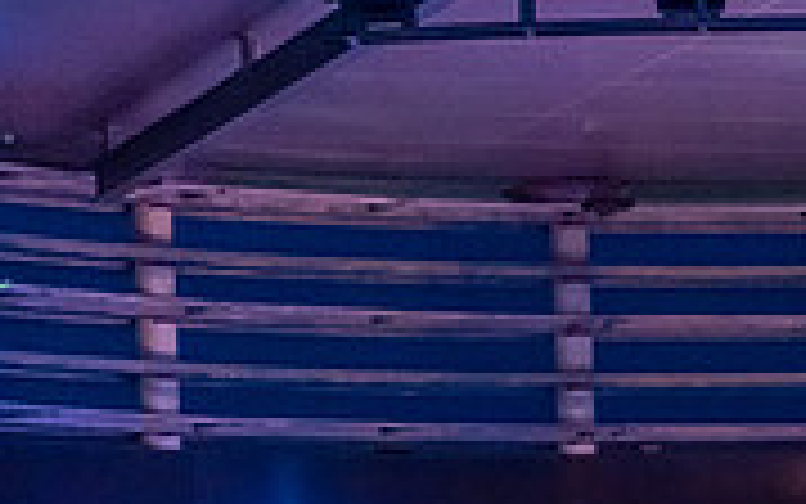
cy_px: 899
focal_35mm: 240
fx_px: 5274
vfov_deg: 5.4
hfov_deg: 8.6
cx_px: 951
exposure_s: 1/160
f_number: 2.8
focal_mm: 70
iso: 2500
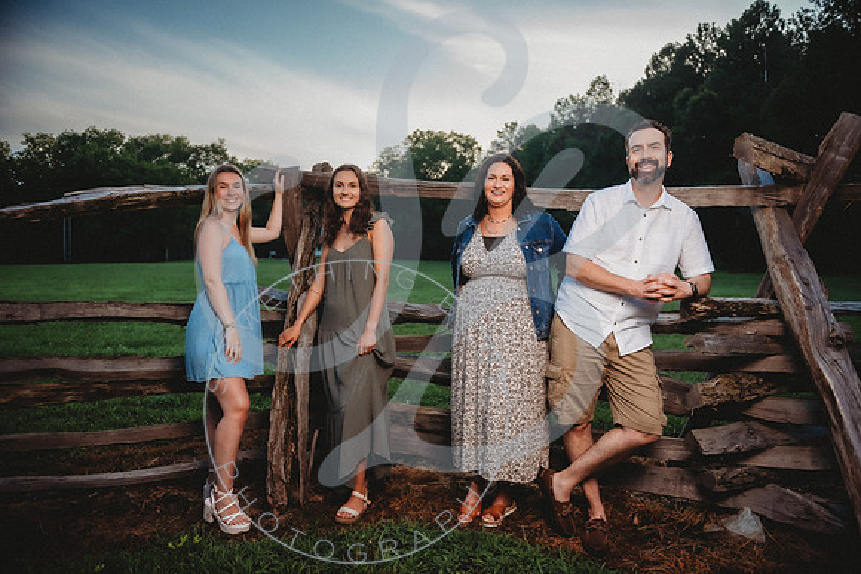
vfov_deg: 53.2
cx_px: 430
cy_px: 287
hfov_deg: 73.7
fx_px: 574
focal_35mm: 24
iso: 400
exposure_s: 1/1600
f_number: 2.8
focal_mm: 24
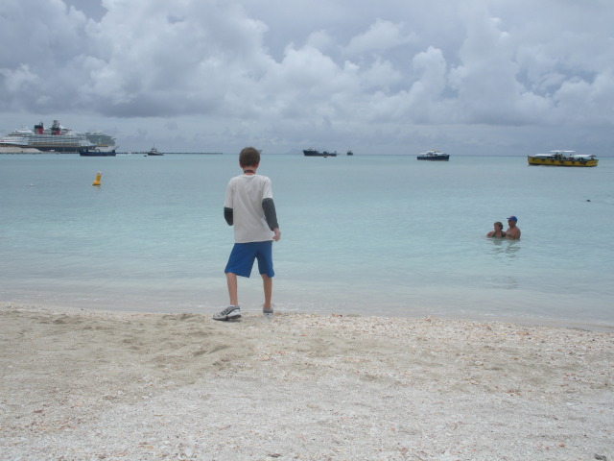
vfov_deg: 39.7
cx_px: 307
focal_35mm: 36
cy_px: 230
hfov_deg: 51.4
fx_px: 639
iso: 64
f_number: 5.6
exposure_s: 1/478
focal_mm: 6.3
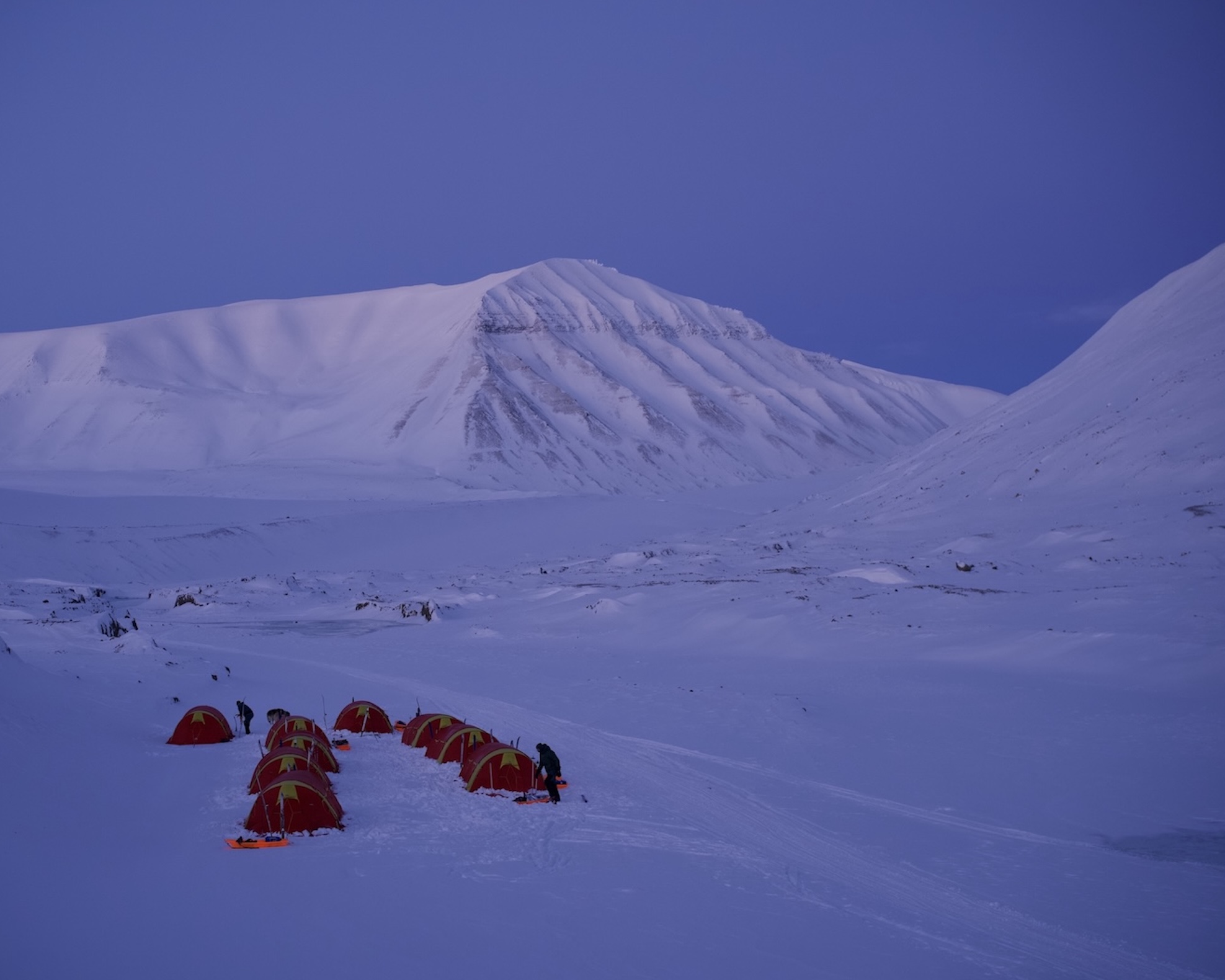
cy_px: 495
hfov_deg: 32.9
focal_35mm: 57
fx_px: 2067
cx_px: 488
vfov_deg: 26.7
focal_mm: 50
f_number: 2.5
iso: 1000
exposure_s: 1/160
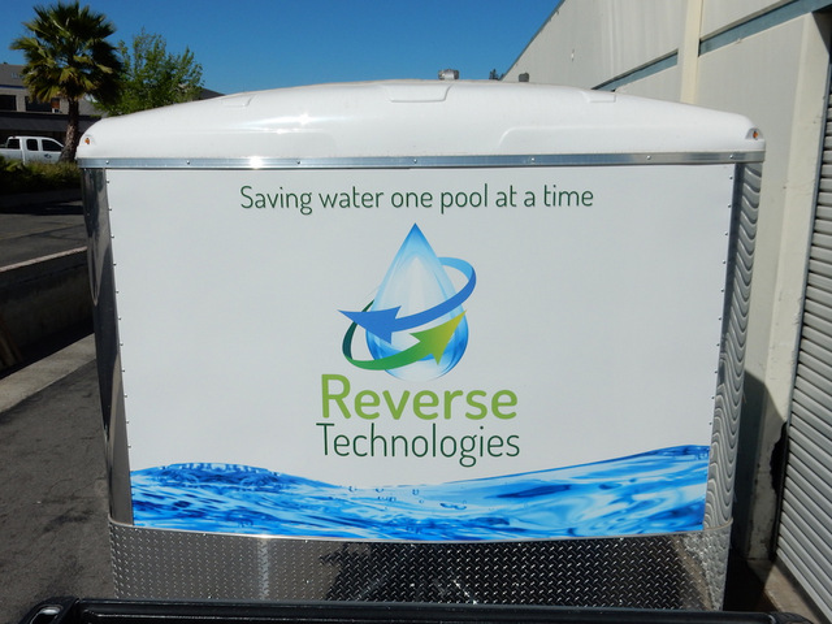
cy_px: 312
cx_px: 416
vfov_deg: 39.7
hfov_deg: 51.4
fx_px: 865
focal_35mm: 36
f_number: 5
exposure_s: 1/2000
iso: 125
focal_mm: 6.4
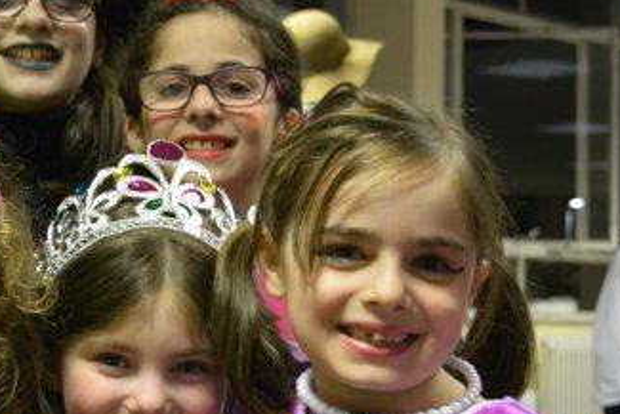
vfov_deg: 14.3
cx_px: 135
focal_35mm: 96
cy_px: 216
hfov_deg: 21.0
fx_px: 1654
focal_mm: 32
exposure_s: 1/30
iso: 2200
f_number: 4.5
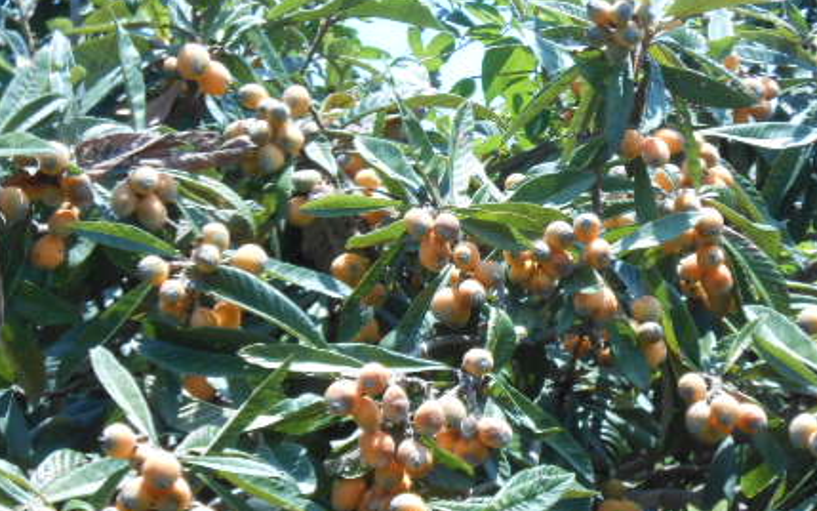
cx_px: 573
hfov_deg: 14.2
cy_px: 372
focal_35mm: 147
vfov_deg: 8.9
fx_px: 3273
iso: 200
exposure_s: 1/500
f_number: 4.6
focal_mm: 16.5
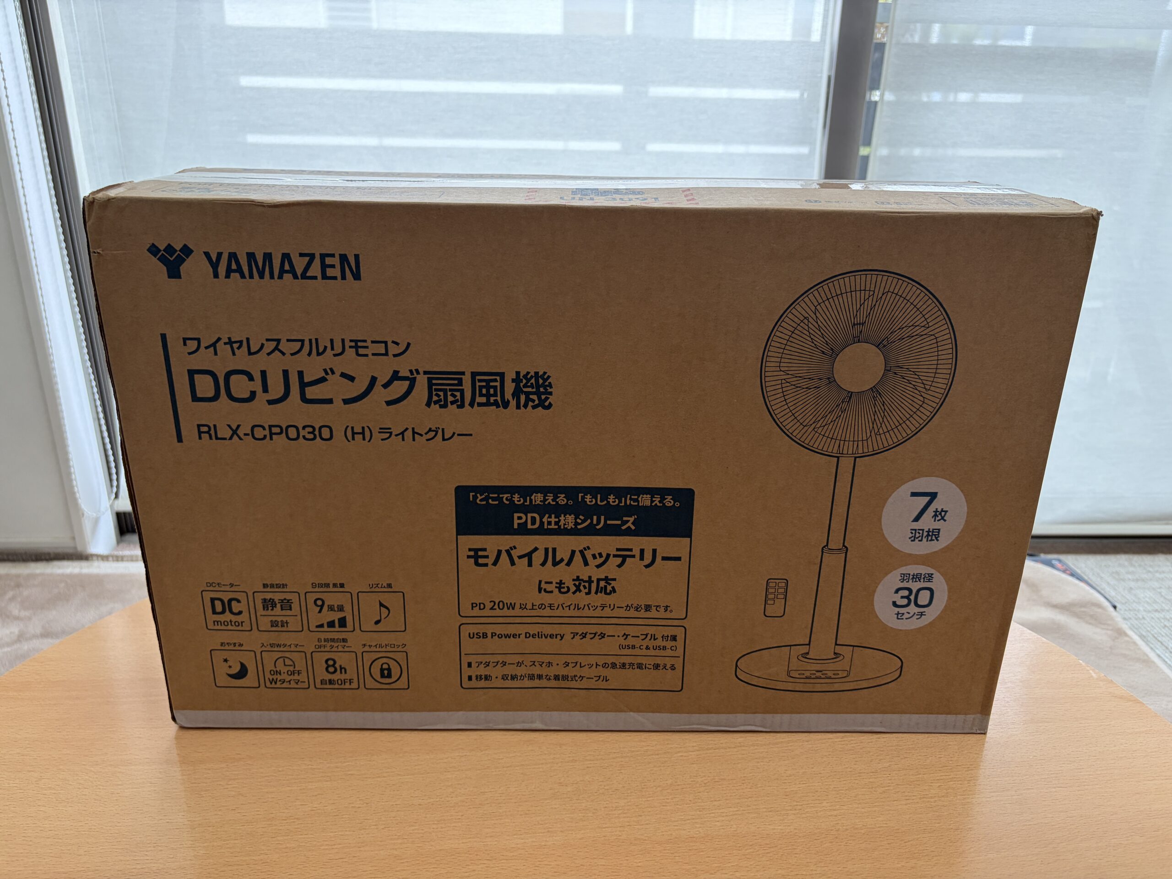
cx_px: 586
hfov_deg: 67.3
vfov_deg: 53.1
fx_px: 880
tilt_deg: -20.4
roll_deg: -0.3
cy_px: 440
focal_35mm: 26
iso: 125
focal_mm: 5.96
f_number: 1.6
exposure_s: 1/122
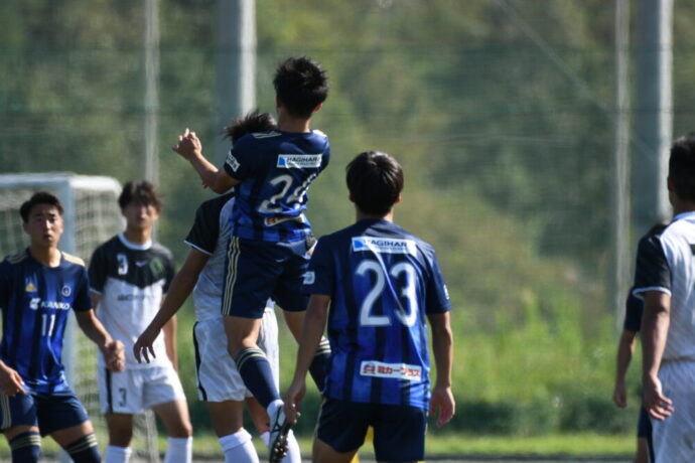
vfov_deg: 2.0
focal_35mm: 690
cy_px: 232
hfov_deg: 3.0
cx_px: 348
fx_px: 13320
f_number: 5.6
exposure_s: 1/800
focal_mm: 460
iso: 280
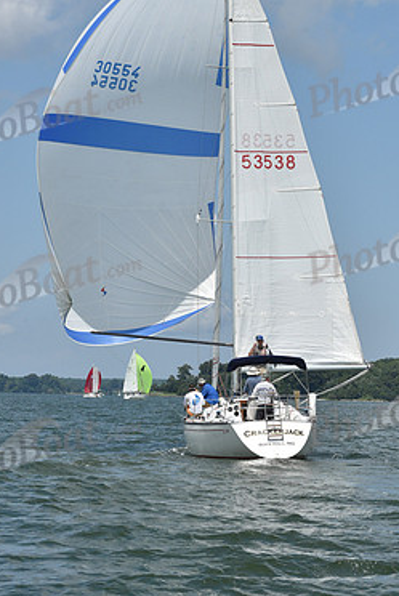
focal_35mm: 109
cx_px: 225
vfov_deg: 18.7
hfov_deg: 12.6
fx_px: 1807
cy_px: 183
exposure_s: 1/1000
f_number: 11
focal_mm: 70
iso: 320
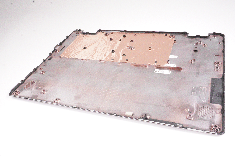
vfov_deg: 41.6
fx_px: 205
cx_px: 118
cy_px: 78
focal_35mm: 32
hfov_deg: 59.5
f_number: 22
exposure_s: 1/200
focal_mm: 21
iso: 12800
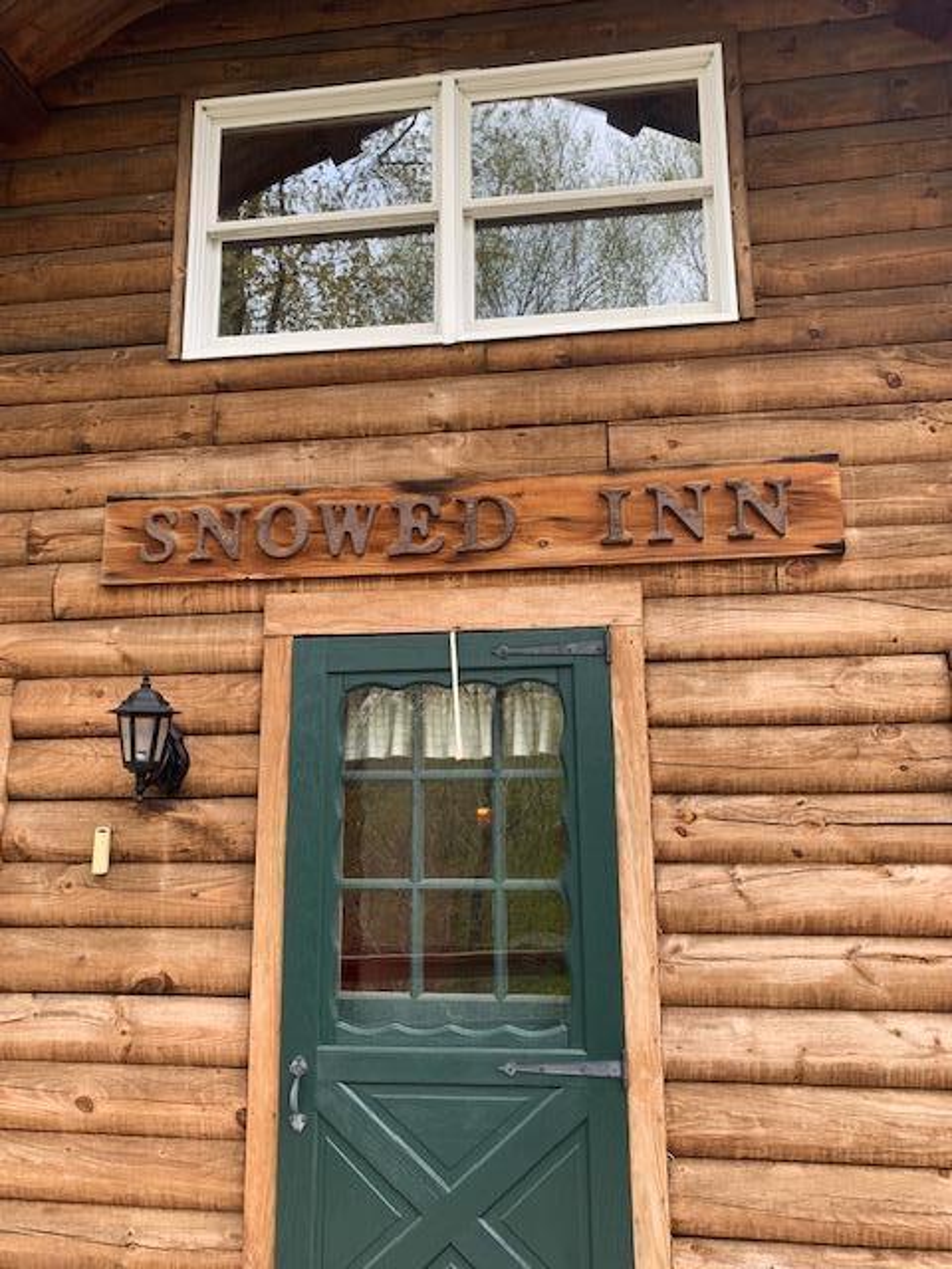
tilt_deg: +11.2
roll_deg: +0.1
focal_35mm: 26
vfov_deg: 67.3
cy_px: 634
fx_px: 953
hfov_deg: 53.1
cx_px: 476
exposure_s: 1/250
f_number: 1.8
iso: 25
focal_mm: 4.25
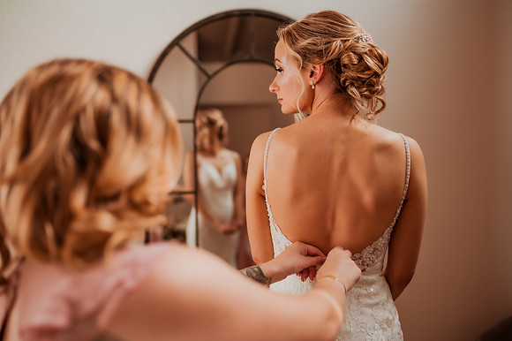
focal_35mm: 35
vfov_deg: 37.8
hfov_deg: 54.5
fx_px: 497
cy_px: 170
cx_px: 256
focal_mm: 35
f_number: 1.8
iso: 320
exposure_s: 1/1000
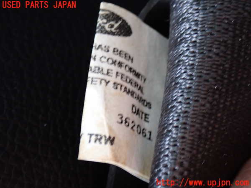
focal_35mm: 71
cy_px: 94
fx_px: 515
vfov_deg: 20.7
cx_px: 126
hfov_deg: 27.4
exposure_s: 1/20
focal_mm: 12.73
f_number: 3.9
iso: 800
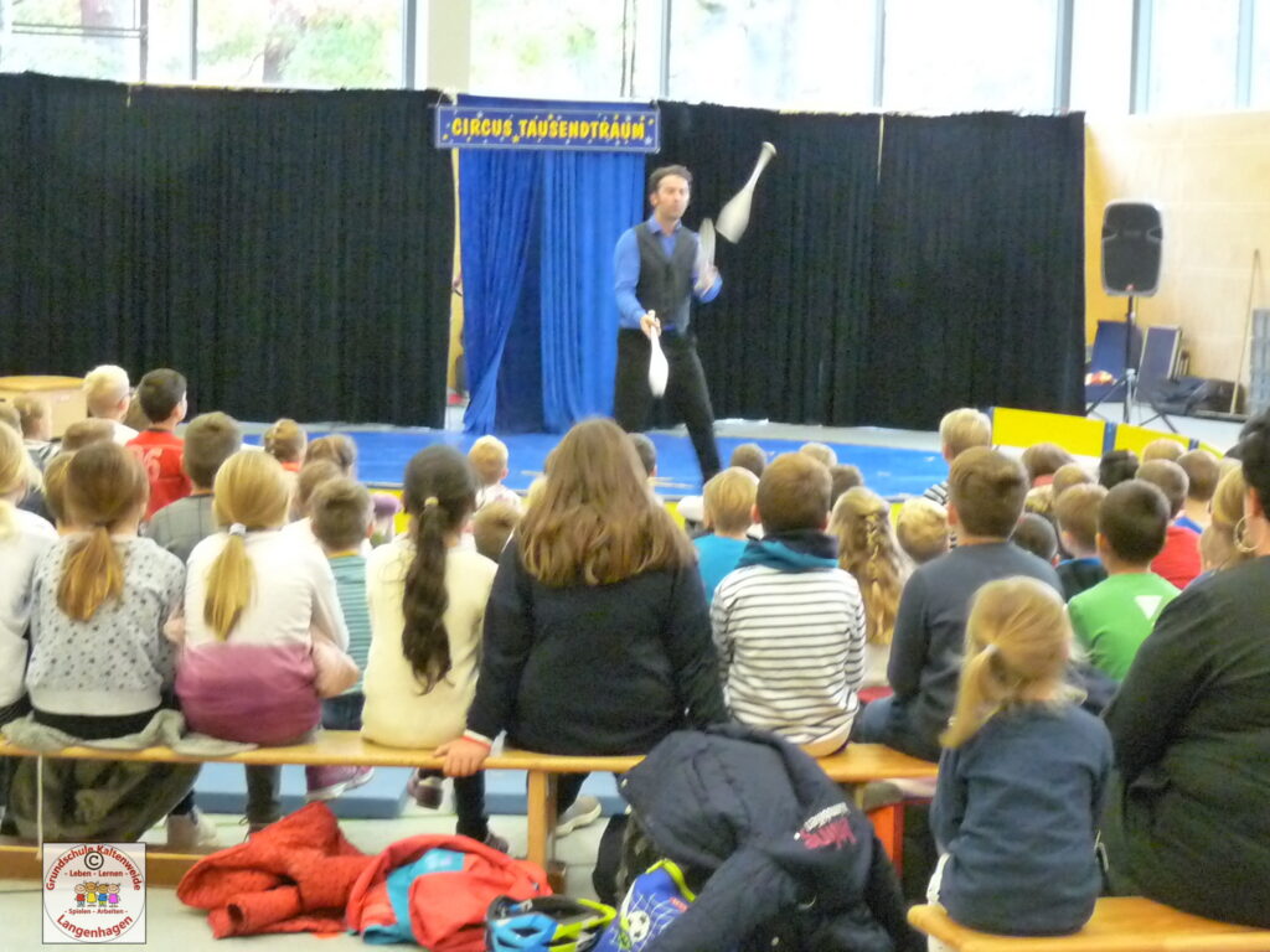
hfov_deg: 28.2
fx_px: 2531
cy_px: 476
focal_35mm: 69
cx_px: 635
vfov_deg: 21.3
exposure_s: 1/25
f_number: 3
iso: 800
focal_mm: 6.9
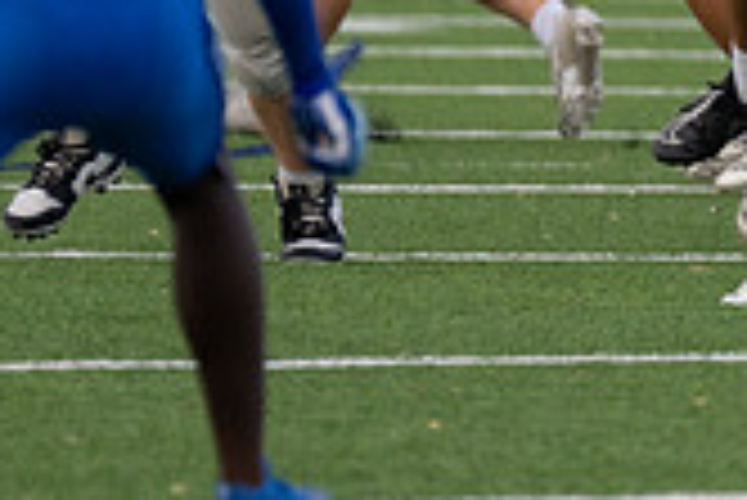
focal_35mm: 1168
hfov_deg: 1.8
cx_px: 1466
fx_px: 24257
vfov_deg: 1.2
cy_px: -426
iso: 250
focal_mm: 200
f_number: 2.8
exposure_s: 1/1250
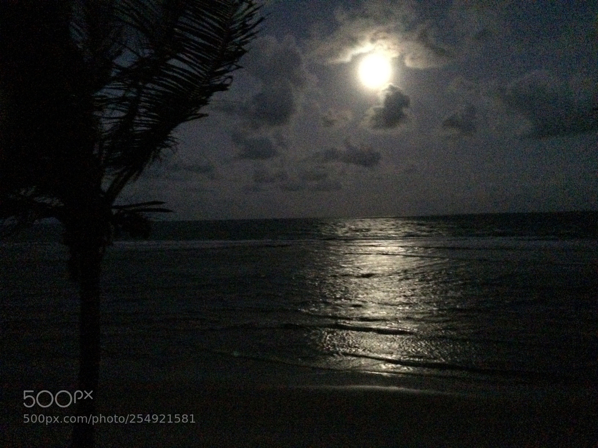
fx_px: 501
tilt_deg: -3.4
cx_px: 299
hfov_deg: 61.7
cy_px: 224
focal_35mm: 29
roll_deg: +2.0
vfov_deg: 48.2
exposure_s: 1/15
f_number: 2.2
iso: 2000
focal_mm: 4.15
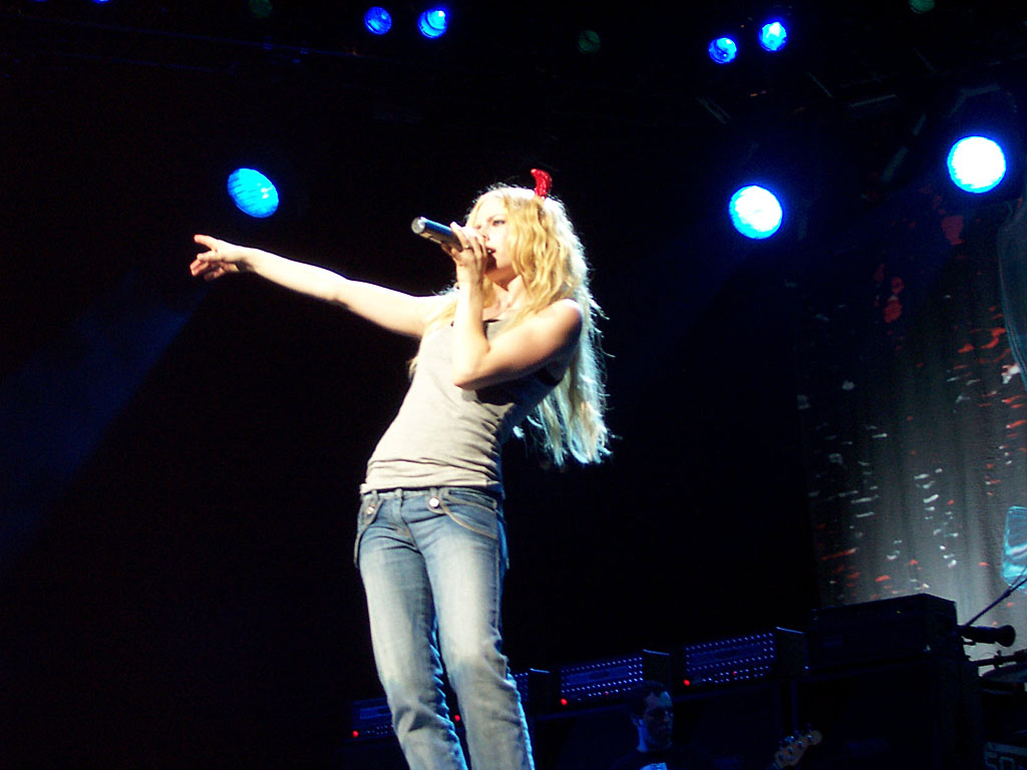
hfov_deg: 27.4
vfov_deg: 20.7
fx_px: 2106
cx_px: 514
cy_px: 385
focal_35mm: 71
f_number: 4
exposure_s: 1/60
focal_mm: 10.8
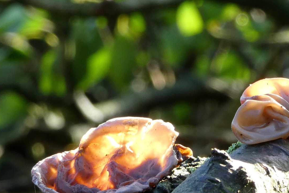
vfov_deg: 4.9
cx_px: 184
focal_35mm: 279
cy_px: 147
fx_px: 2240
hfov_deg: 7.4
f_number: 5.5
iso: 200
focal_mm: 32.7
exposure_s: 1/80
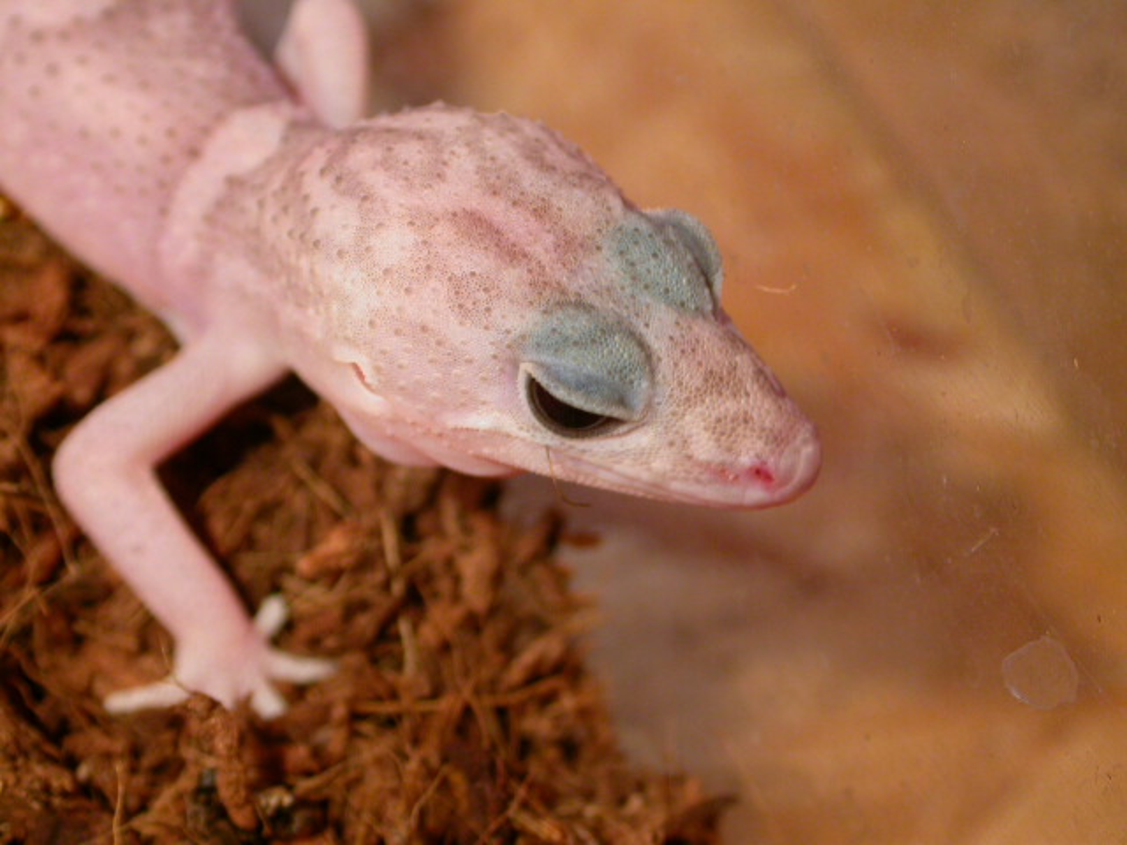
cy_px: 422
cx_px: 564
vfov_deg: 11.3
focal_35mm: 131
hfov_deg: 15.1
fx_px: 4265
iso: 100
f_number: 4.6
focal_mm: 27.1
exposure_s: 1/11.2
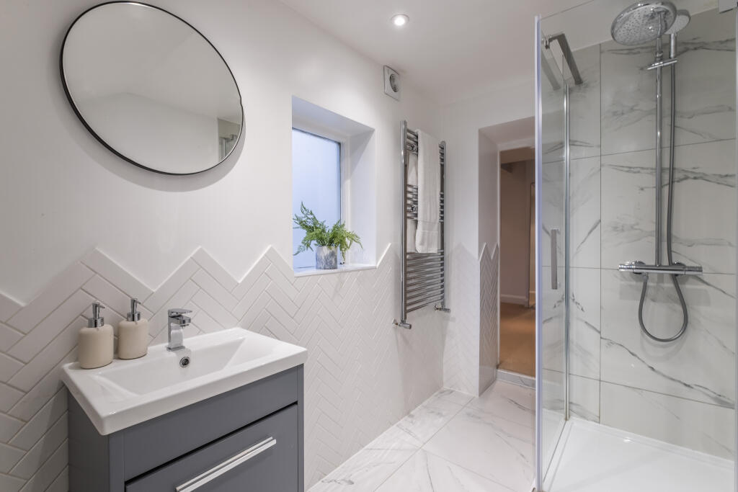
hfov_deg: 100.4
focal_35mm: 15
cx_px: 369
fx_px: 308
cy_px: 246
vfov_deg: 77.3
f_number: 8
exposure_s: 1/8
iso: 320
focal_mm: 10
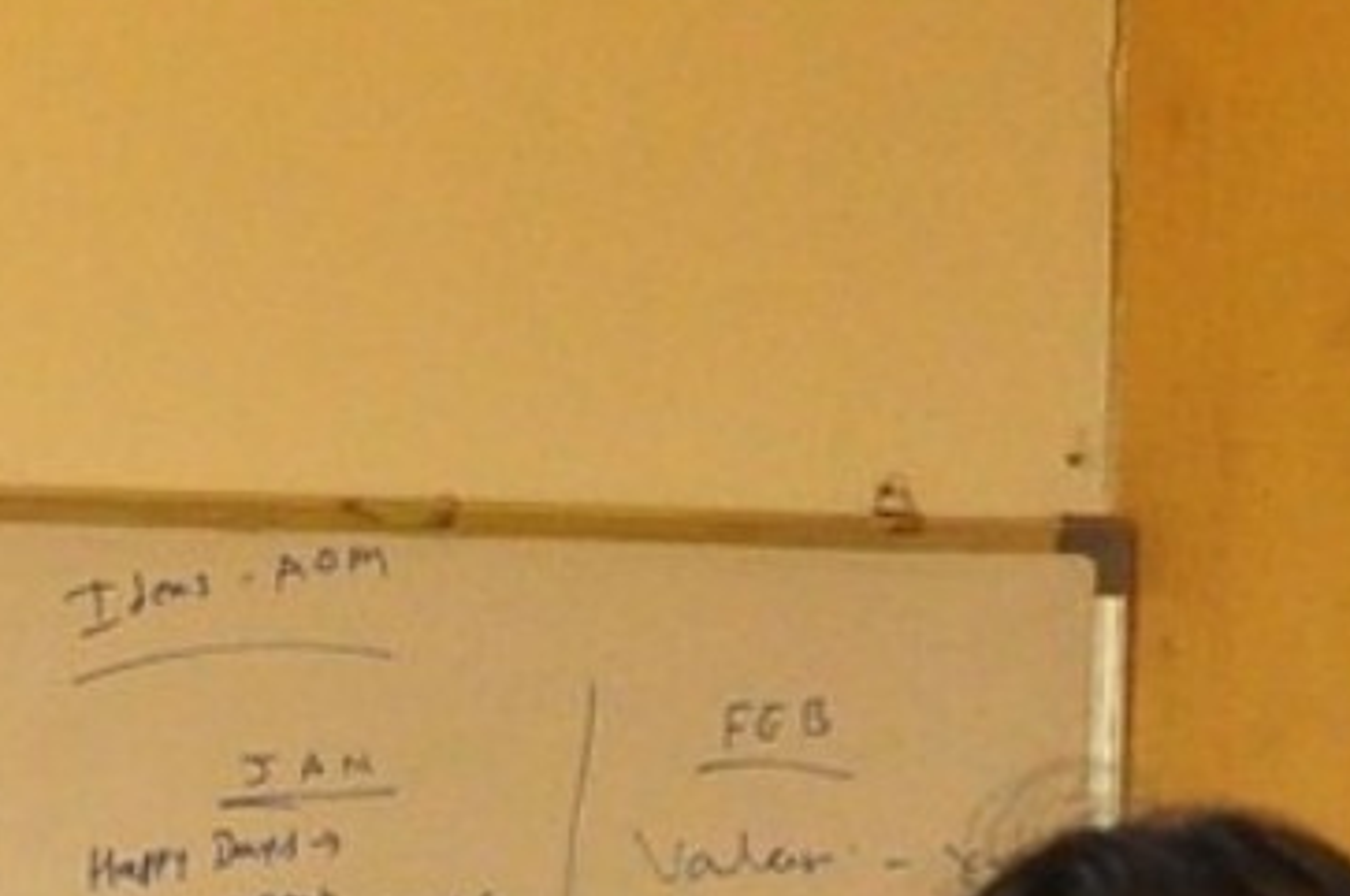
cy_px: 2026
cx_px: -1718
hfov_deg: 10.7
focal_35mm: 168
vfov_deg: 7.7
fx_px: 6292
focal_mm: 18
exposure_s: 1/125
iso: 2000
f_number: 6.3
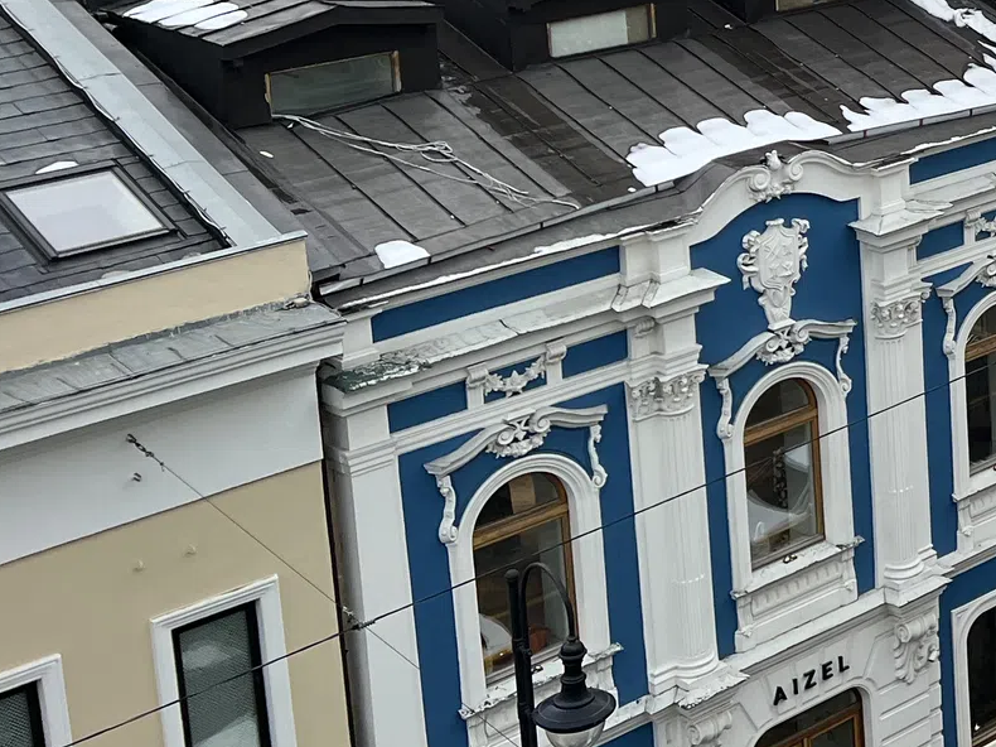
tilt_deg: -11.6
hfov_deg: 21.0
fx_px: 2272
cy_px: -28
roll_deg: +0.2
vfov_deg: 18.1
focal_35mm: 79
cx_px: 1484
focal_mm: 5.7
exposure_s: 1/1645
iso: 50
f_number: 1.5
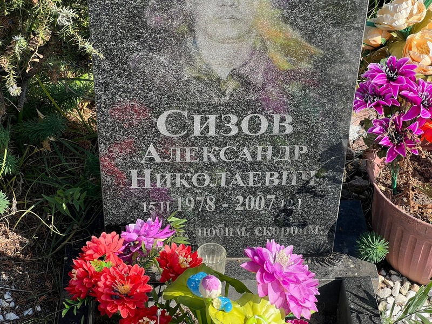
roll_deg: -1.8
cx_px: 216
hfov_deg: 25.3
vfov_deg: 19.1
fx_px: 961
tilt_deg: -42.5
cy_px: 162
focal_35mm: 77
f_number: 2.8
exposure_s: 1/261
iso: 32
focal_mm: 9
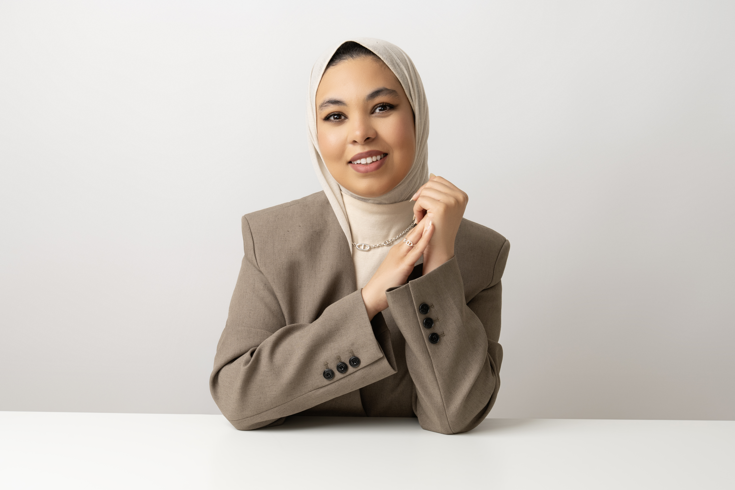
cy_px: 245
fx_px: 1429
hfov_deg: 28.8
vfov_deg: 19.5
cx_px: 368
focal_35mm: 70
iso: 100
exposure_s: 1/125
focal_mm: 70
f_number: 9
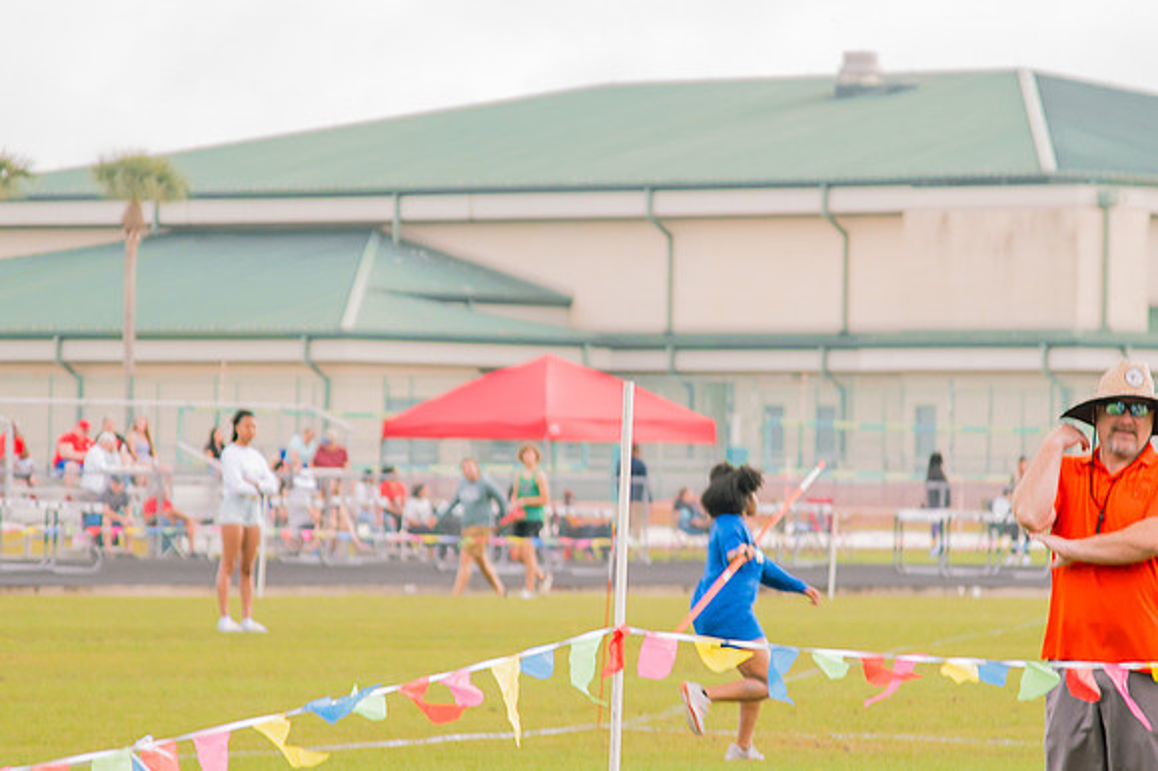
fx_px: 8188
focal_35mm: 255
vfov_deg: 5.4
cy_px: 408
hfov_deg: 8.1
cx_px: 656
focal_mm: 120
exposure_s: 1/200
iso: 200
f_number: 4
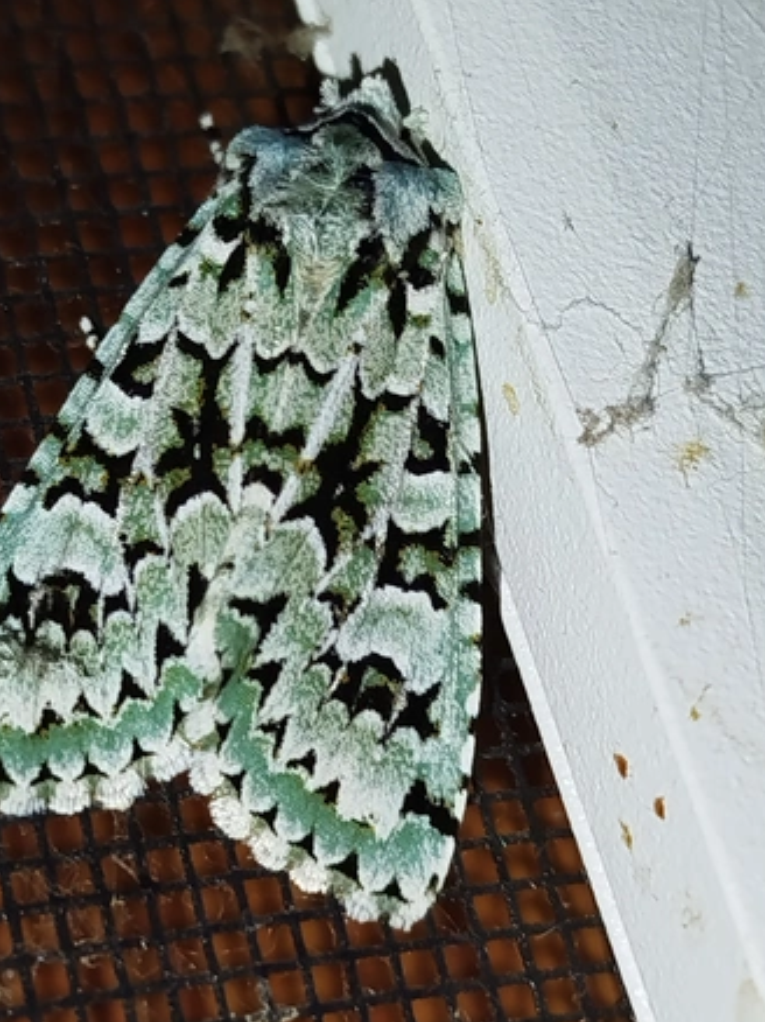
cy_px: 462
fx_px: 2891
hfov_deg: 15.1
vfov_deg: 20.0
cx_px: 296
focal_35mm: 98
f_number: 1.7
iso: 80
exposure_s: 1/50
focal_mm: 5.31
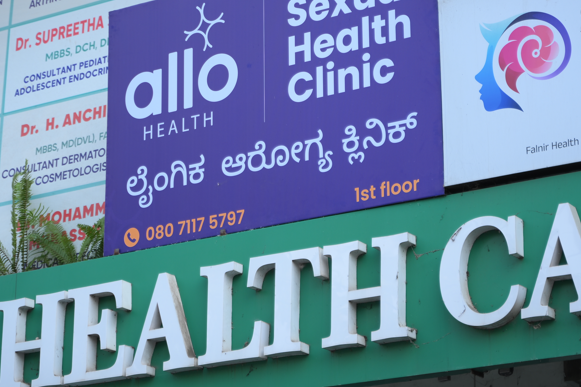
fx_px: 1969
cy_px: 143
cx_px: 290
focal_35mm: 122
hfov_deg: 16.8
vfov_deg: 11.2
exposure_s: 1/400
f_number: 2.8
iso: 125
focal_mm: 75
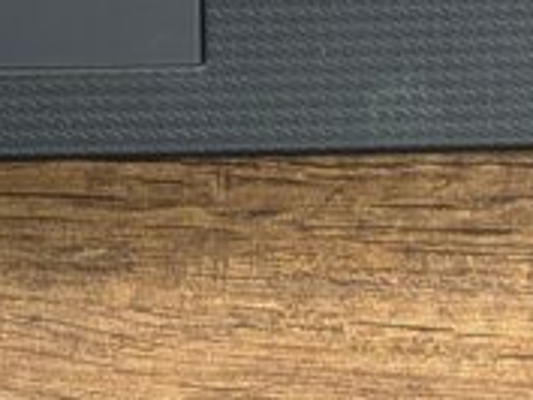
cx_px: -229
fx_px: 2712
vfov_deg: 7.6
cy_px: -725
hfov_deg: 10.9
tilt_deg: -72.4
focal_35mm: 176
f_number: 1.6
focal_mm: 5.96
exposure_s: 1/50
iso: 250
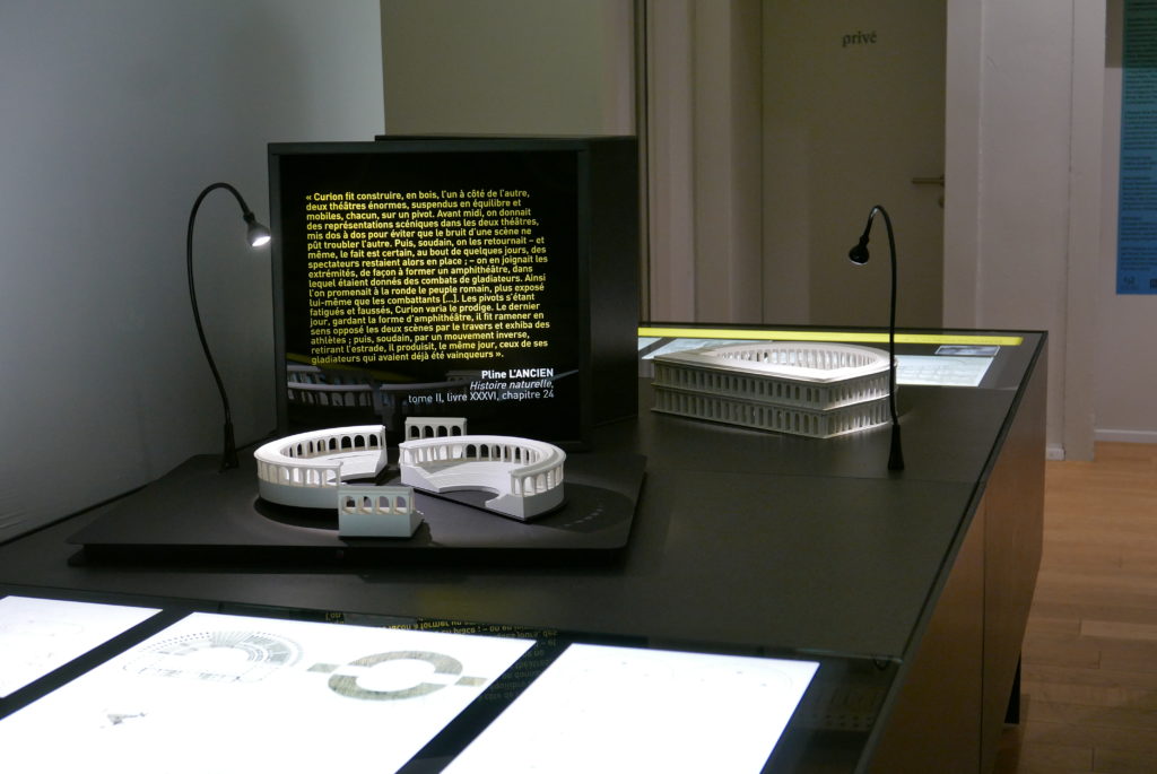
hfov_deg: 36.8
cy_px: 387
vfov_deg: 25.1
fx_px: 1737
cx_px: 578
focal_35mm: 54
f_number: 2.8
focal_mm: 24.5
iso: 500
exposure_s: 1/100
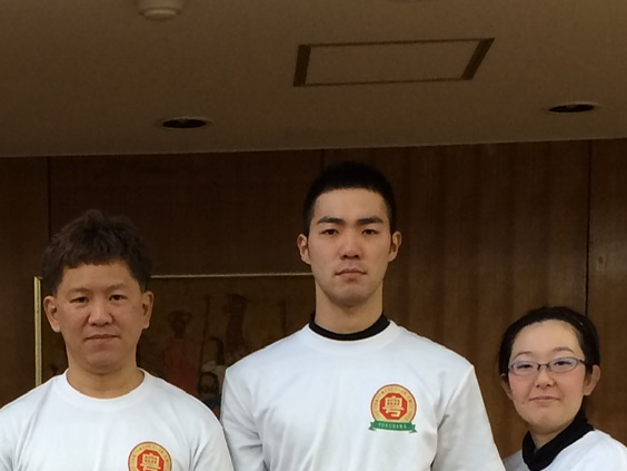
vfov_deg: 12.7
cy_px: 759
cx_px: 133
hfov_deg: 17.9
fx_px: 1974
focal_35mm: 109
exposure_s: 1/30
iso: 40
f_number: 2.2
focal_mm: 4.12
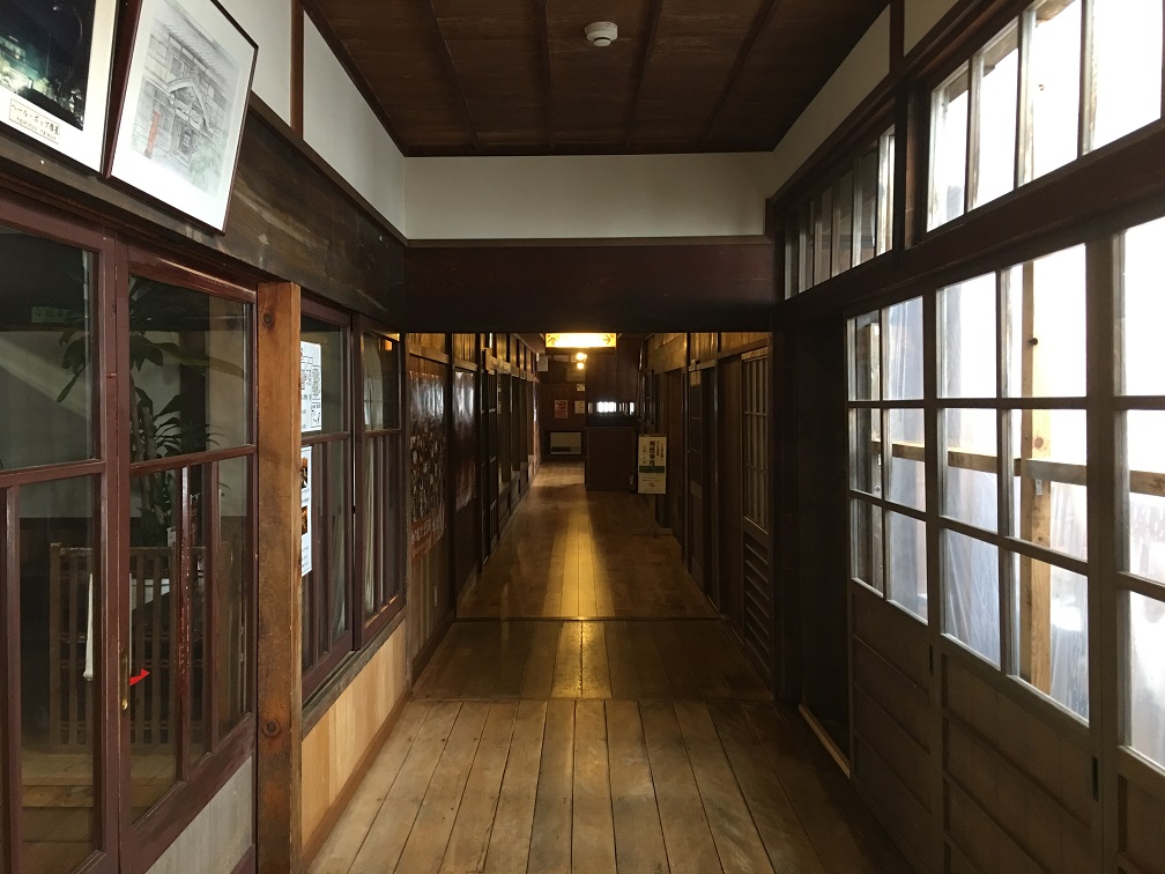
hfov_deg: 61.7
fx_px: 976
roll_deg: -0.6
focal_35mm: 29
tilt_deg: -0.8
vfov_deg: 48.2
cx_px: 582
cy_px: 437
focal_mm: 4.15
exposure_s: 1/15
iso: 100
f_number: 2.2
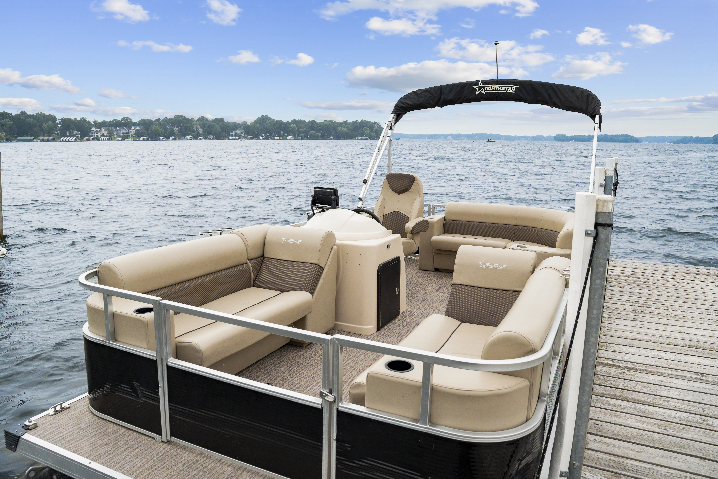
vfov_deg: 50.4
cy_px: 240
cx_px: 359
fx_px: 509
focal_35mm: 26
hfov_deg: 70.4
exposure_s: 1/250
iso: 100
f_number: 5
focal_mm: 17
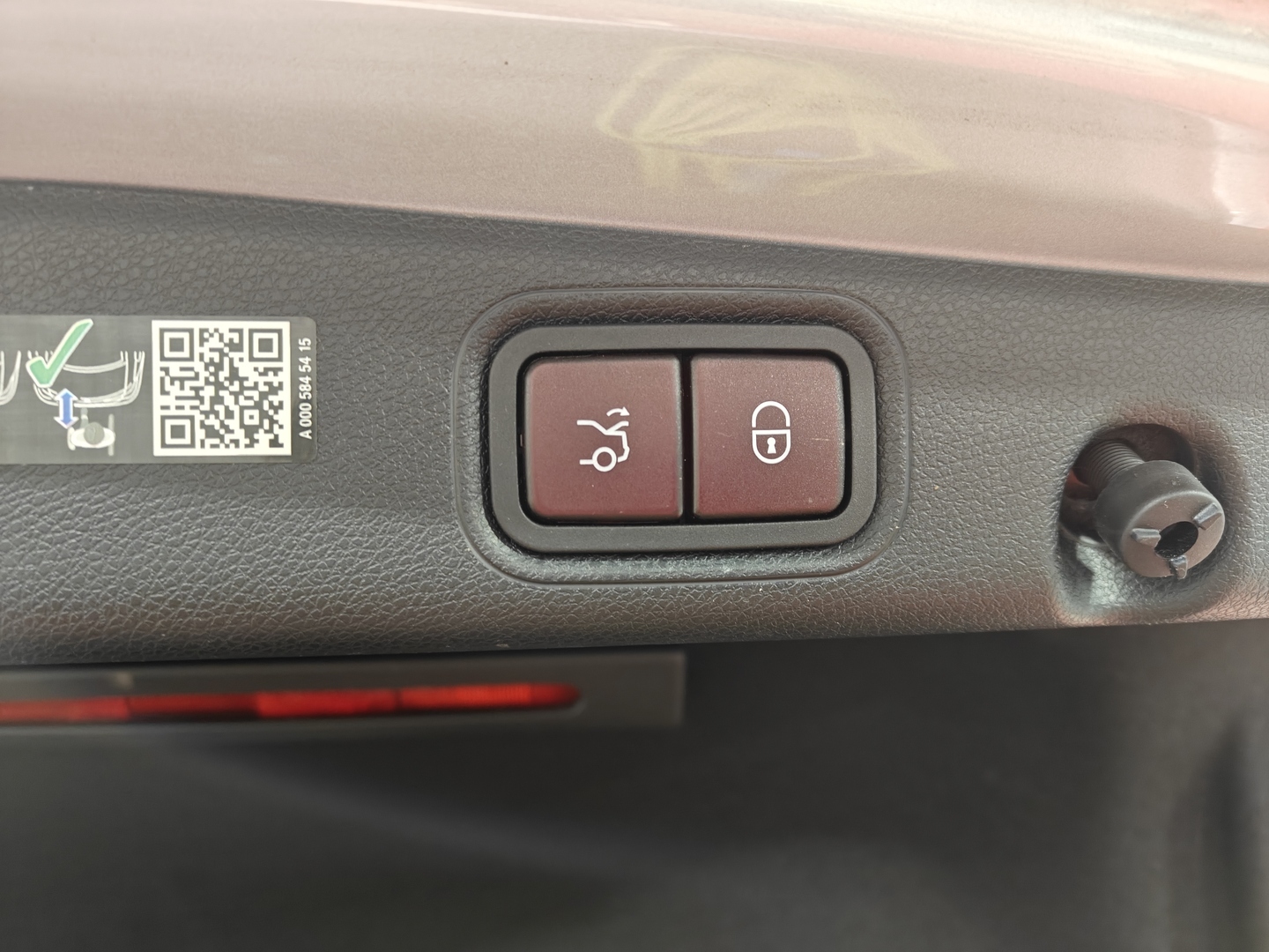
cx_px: 634
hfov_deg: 71.6
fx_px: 880
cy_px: 476
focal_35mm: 24
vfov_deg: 56.8
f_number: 1.8
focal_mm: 5.59
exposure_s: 1/41
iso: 160
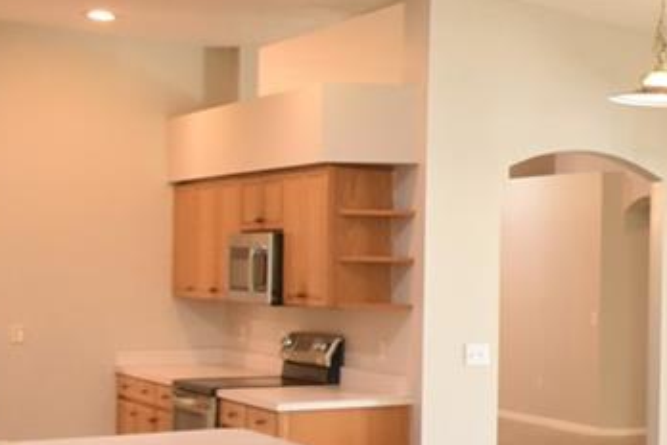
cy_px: 276
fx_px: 1278
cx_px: 1050
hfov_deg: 22.7
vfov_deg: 19.7
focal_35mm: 69
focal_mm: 10
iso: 1400
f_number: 3.5
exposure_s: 1/60
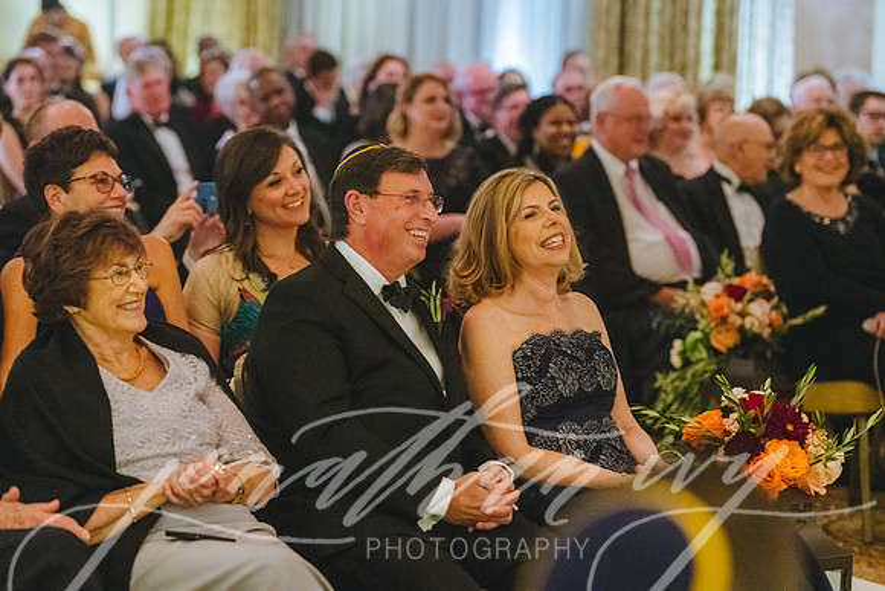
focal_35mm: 122
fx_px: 3000
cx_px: 442
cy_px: 296
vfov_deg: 11.2
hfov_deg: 16.8
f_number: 2.8
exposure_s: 1/160
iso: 7200
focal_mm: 122
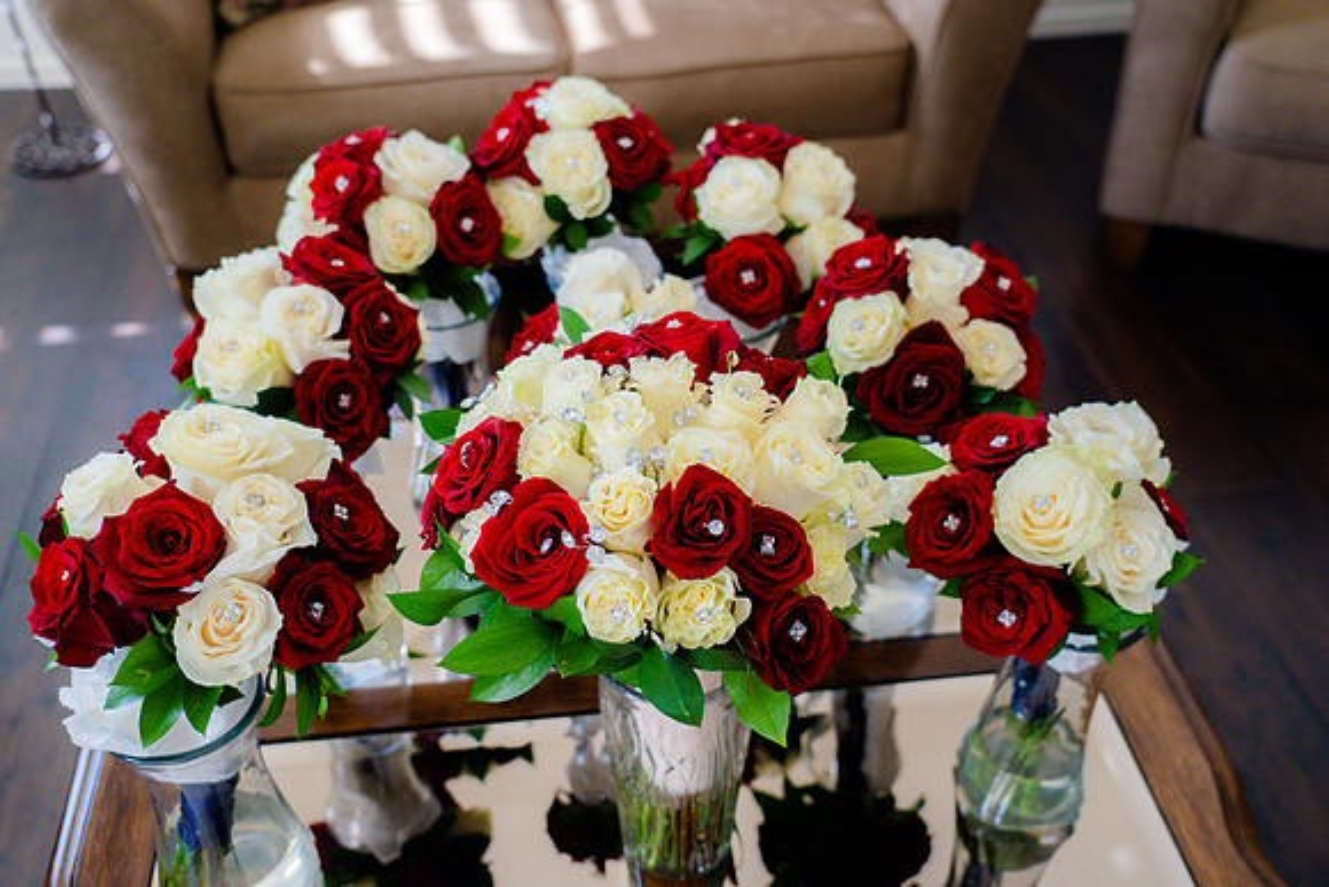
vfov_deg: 36.9
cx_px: 664
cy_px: 444
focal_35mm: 36
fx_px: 1329
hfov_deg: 53.1
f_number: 4
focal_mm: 36
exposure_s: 1/125
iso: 1600
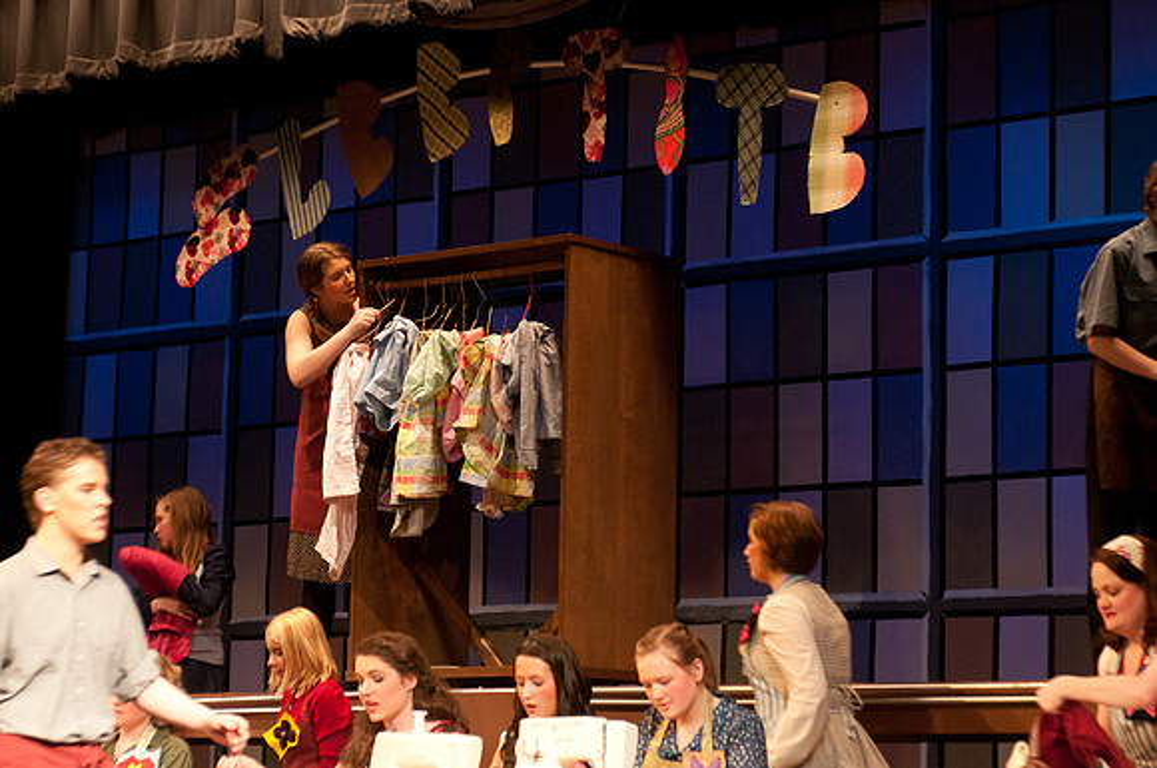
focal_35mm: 105
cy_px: 384
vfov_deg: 13.0
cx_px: 578
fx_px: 3370
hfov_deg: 19.5
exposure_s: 1/80
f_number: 4.5
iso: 1600
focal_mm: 70
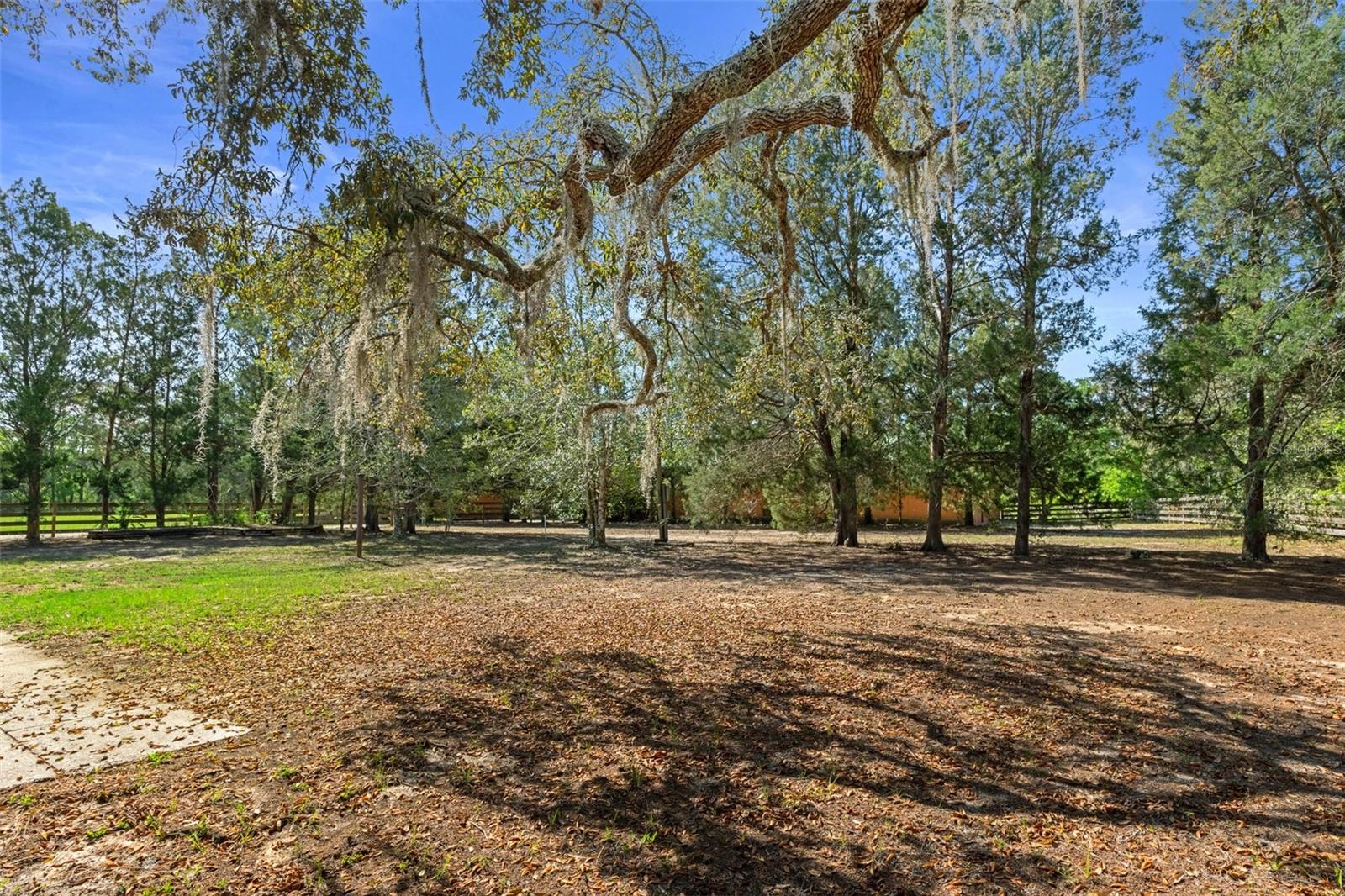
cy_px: 448
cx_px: 672
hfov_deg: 85.4
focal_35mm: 20
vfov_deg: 63.2
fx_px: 728
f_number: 8
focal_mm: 13
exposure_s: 1/350
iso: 250
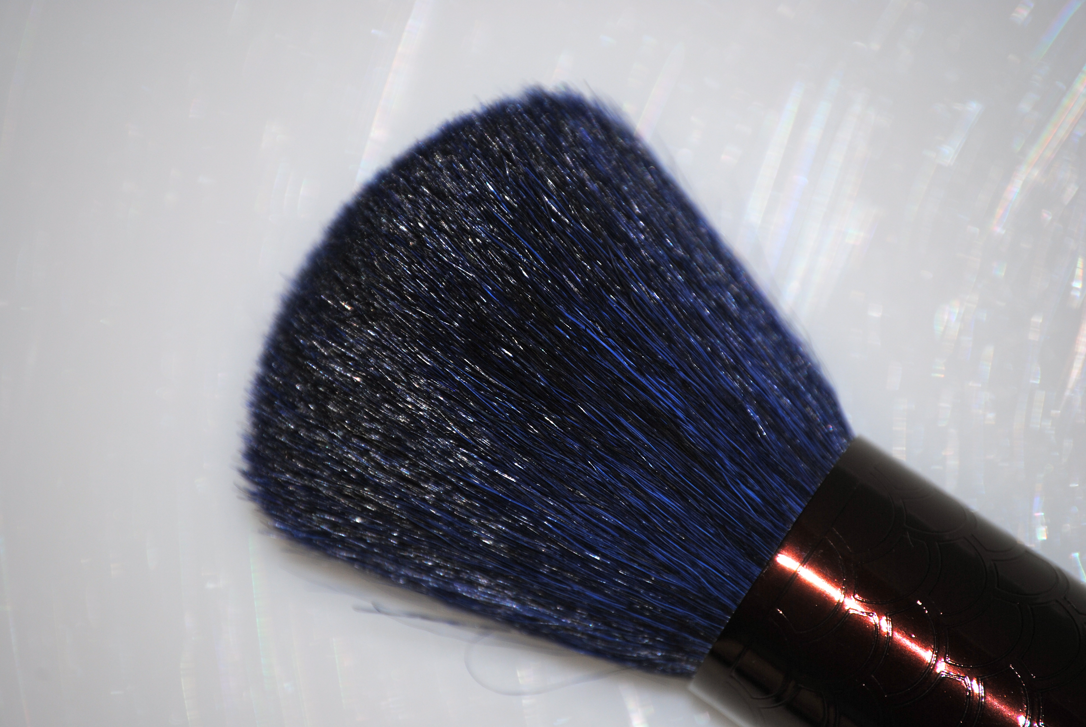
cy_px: 364
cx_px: 543
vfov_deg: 4.6
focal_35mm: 300
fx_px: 9061
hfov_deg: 6.9
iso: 100
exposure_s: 1/125
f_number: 5.6
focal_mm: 200
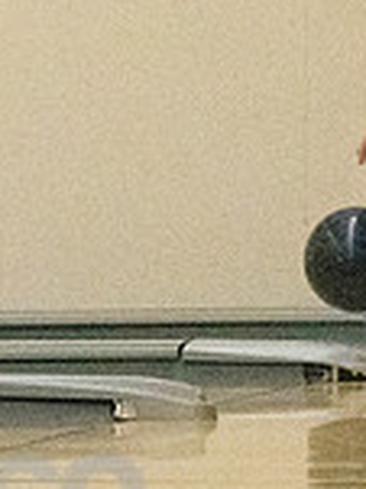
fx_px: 8626
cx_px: 505
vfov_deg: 3.2
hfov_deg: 2.4
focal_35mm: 611
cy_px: 91
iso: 10000
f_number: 4.5
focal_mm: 110
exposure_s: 1/1250
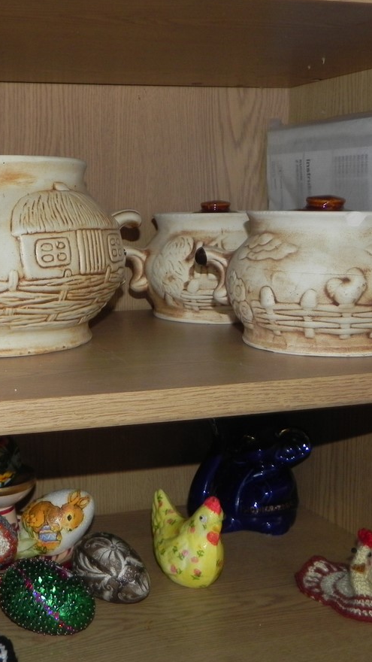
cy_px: 331
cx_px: -4
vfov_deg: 42.1
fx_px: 859
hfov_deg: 23.4
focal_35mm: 49
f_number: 2.8
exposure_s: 1/30
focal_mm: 5.9
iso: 200
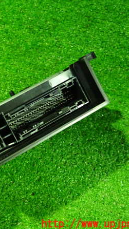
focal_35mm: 44
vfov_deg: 46.4
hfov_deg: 25.9
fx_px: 267
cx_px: 4
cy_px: 115
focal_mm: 5.4
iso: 800
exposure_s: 1/20
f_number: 2.3
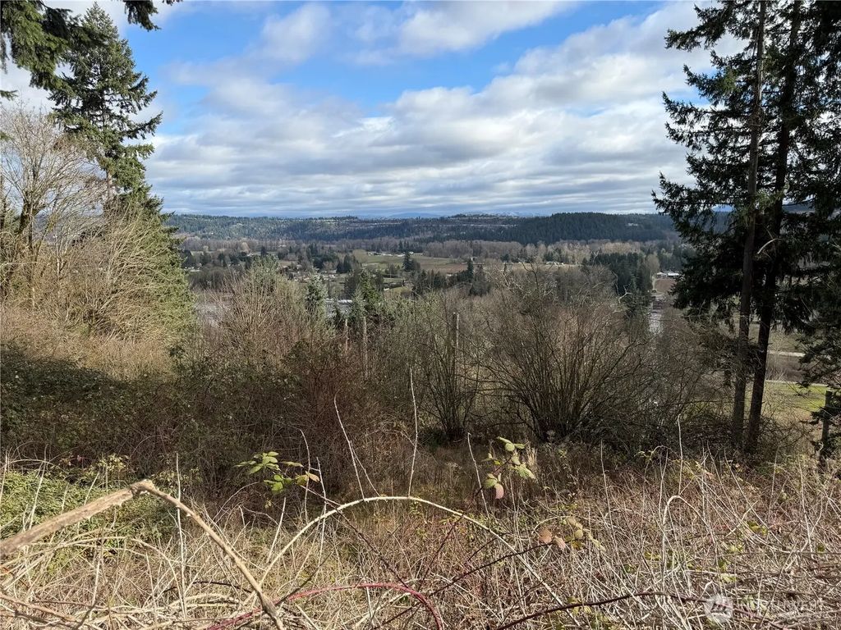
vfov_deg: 56.8
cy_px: 315
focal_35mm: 24
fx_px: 583
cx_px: 420
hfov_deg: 71.6
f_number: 1.78
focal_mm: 6.76
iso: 80
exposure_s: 1/2801
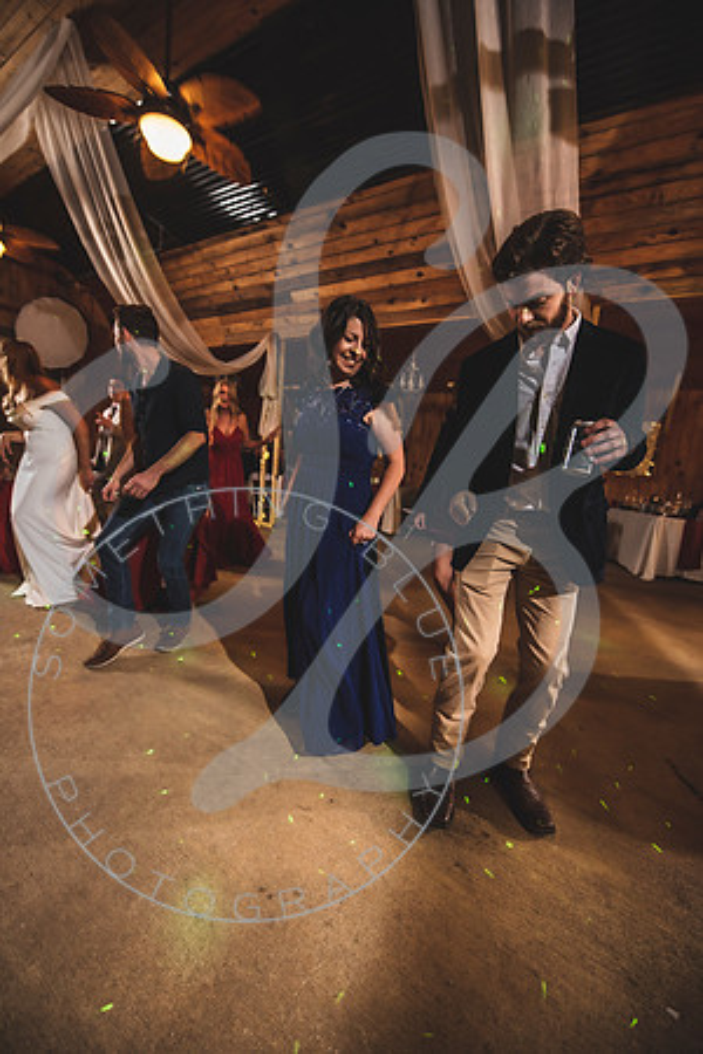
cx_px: 352
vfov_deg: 104.3
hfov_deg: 81.2
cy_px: 527
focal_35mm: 14
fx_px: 410
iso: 400
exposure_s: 1/125
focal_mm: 14
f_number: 2.8
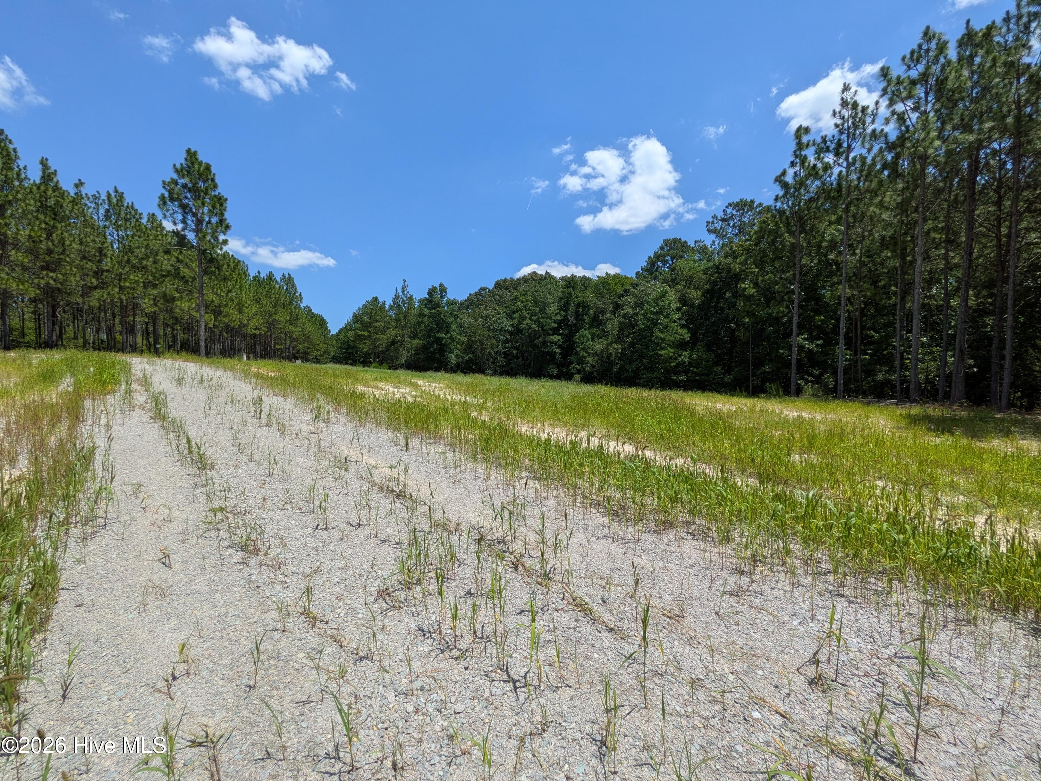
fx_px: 421
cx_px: 520
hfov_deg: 102.1
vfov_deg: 85.7
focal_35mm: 14
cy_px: 390
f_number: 2.2
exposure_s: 1/2004
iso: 49
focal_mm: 1.85
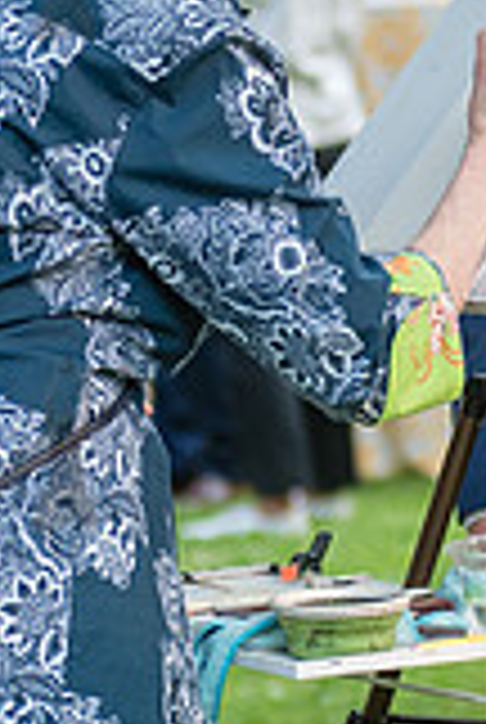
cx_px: 412
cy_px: 110
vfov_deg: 5.8
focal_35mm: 356
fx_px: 7178
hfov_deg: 3.9
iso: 1000
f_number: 3.5
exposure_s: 1/250
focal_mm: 80
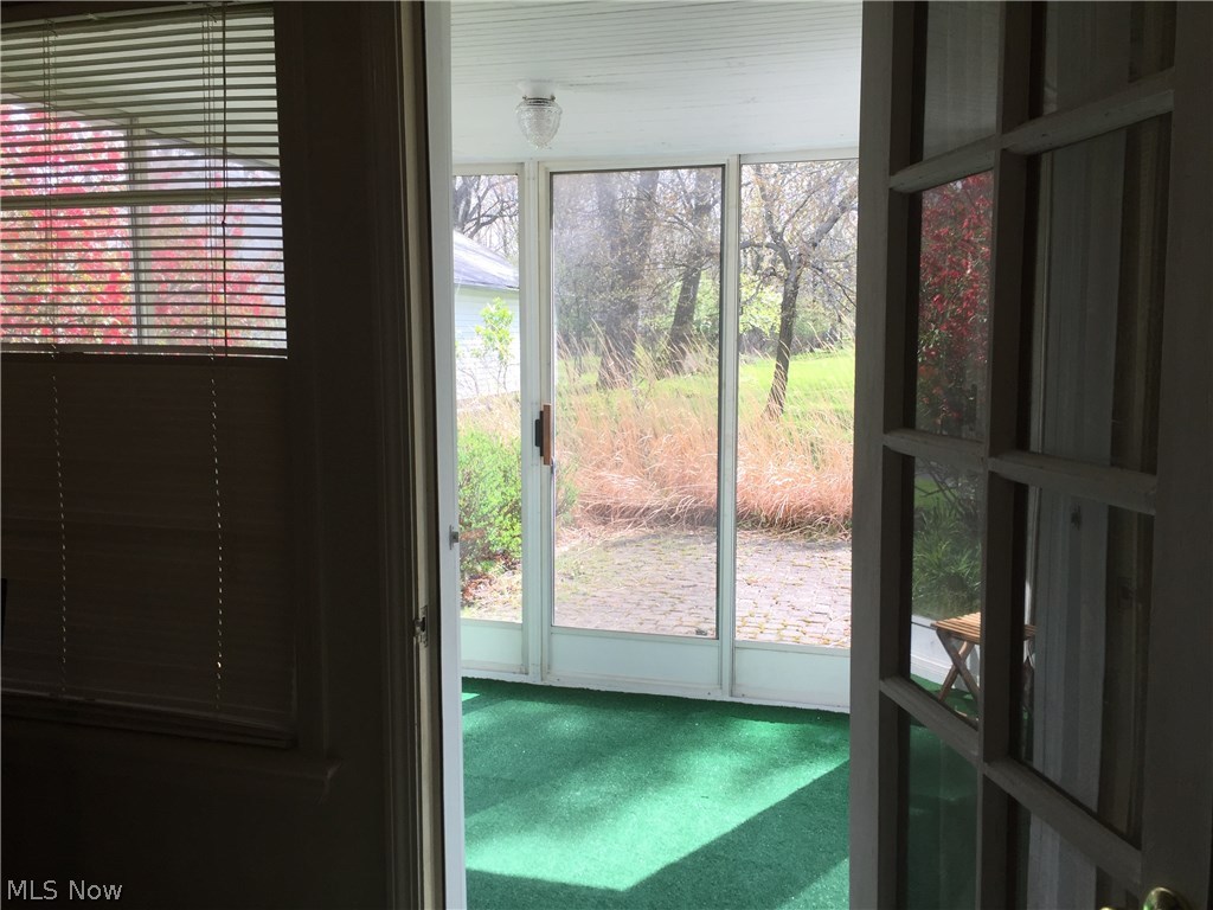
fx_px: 1016
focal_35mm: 29
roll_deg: +0.4
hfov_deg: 61.7
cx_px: 606
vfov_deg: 48.2
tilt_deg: -5.0
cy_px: 455
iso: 32
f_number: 2.2
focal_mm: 4.15
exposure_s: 1/282
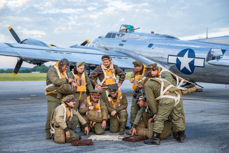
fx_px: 363
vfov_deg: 23.8
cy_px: 76
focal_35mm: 57
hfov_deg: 35.1
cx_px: 114
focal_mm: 57
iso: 250
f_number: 2.8
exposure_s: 1/250
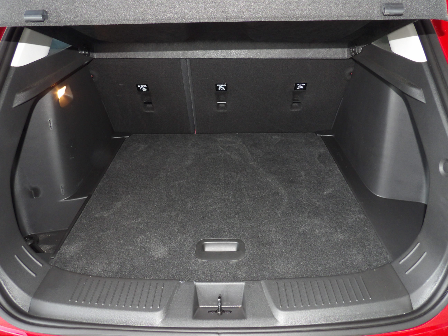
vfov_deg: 56.8
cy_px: 168
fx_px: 311
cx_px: 224
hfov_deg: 71.6
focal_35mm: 24
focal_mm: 4.3
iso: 200
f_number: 3.2
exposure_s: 1/31
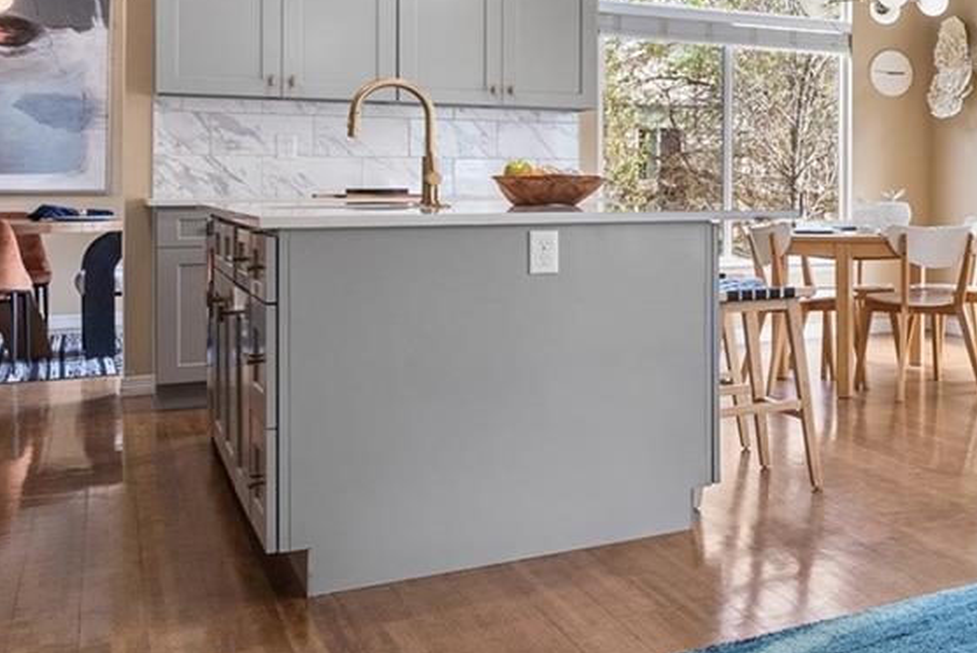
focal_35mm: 46
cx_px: 1217
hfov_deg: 33.4
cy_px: 224
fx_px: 1249
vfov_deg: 29.1
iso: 200
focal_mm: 16
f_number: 8
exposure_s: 1/250
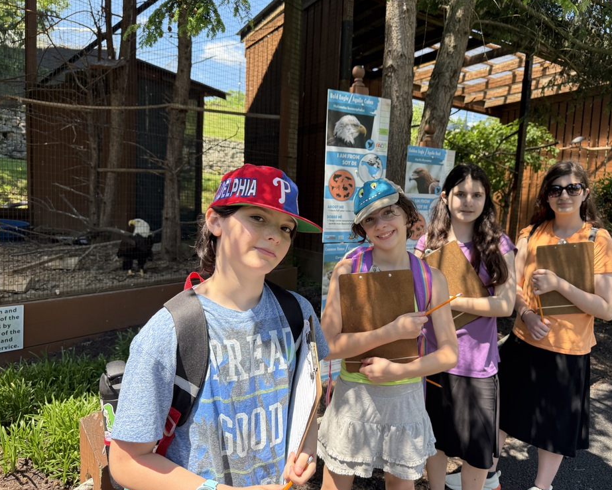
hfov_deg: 65.9
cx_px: 337
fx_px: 471
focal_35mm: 26
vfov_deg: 54.9
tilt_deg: -5.6
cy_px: 250
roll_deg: -3.3
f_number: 1.78
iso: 100
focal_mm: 6.76
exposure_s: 1/967
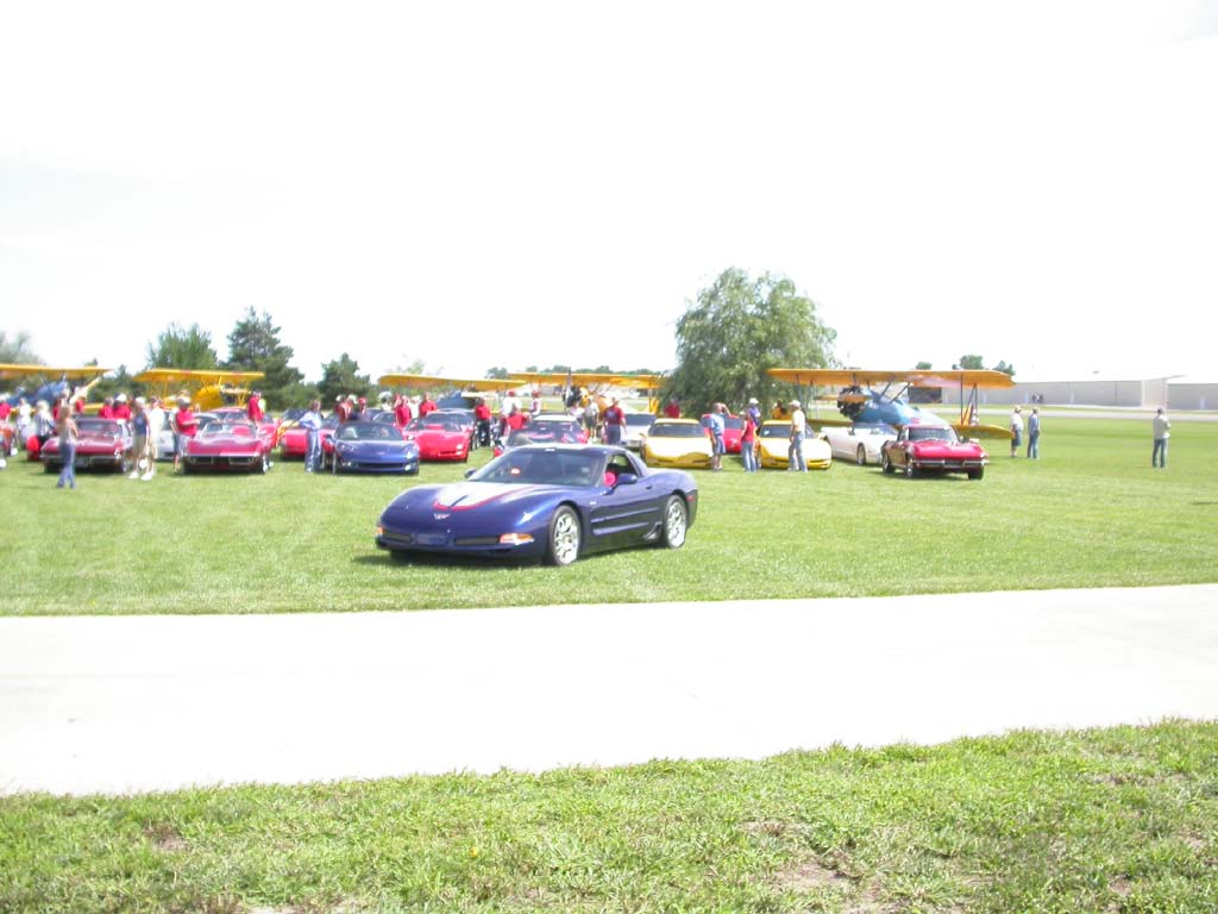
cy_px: 457
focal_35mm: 38
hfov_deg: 49.0
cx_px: 609
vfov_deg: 37.7
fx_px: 1337
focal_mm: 7.85
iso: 100
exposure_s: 1/1000
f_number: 2.6
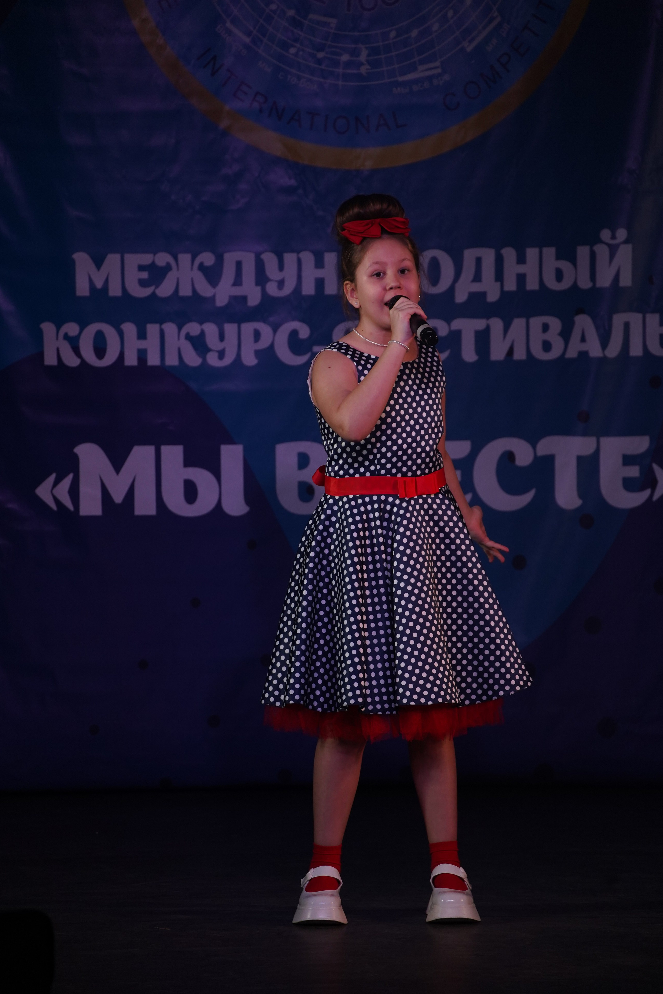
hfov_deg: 5.7
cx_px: 338
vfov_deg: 8.6
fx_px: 6602
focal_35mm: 239
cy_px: 516
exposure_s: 1/400
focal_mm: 225
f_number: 5.6
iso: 1600
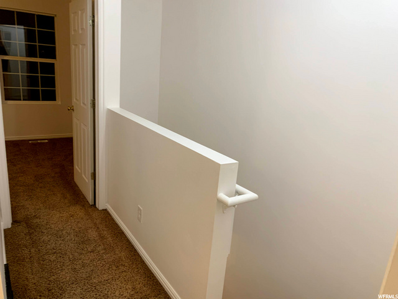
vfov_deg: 53.1
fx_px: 299
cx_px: 199
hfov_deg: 67.3
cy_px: 150
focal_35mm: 26
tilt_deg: -15.9
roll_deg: -4.7
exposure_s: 1/60
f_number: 1.8
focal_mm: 4.25
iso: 125
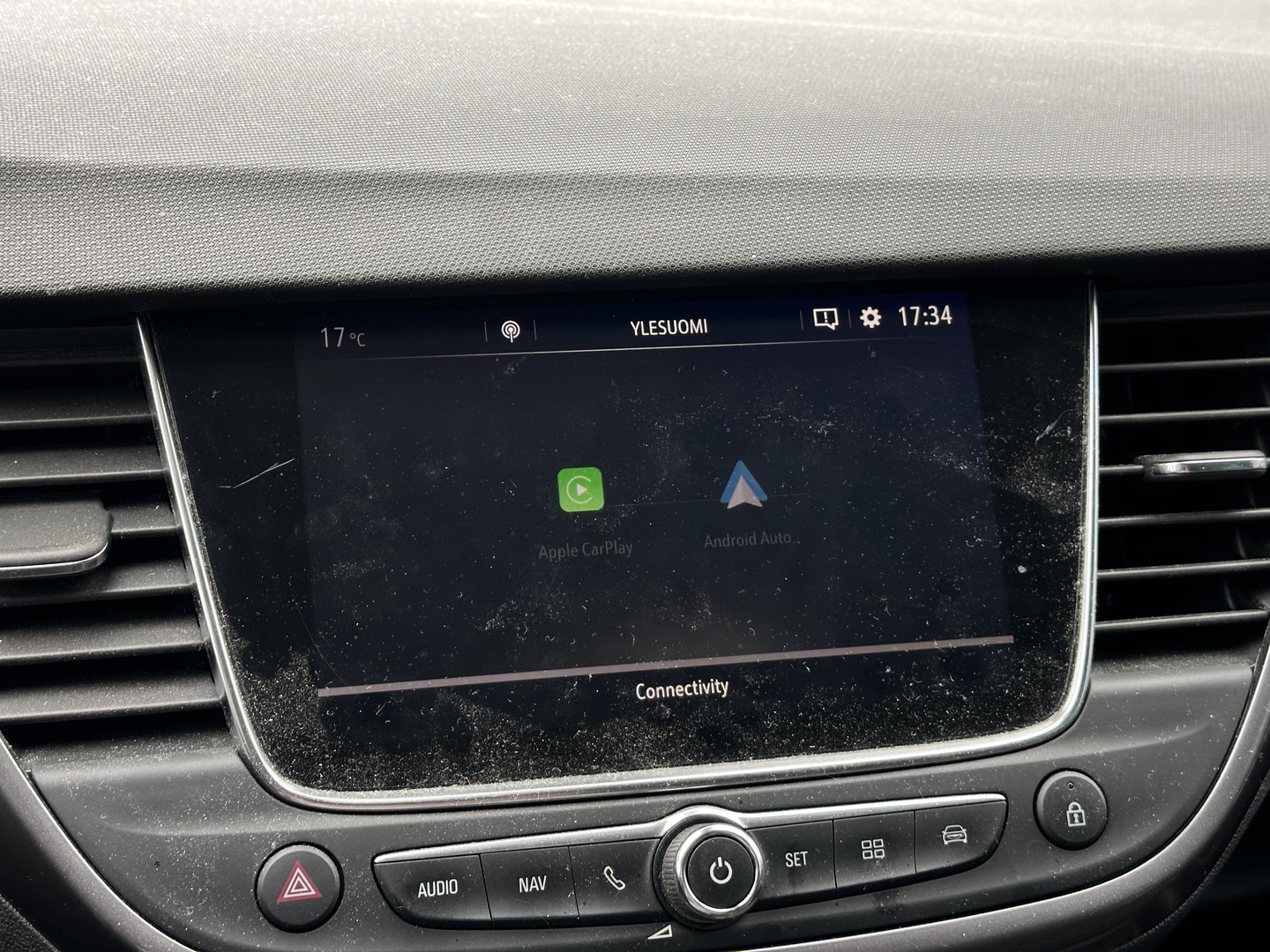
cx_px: 635
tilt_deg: -21.1
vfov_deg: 30.3
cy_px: 476
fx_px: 1761
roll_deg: -2.3
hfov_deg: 39.7
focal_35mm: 48
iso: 100
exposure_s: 1/60
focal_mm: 6.86
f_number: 1.78
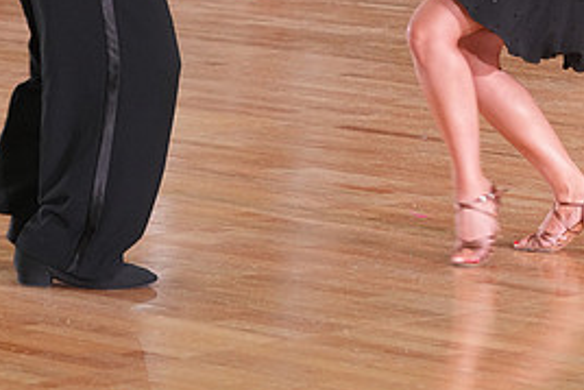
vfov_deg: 4.9
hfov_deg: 7.4
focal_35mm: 279
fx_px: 4528
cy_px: -218
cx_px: 343
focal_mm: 129
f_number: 5
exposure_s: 1/200
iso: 2500
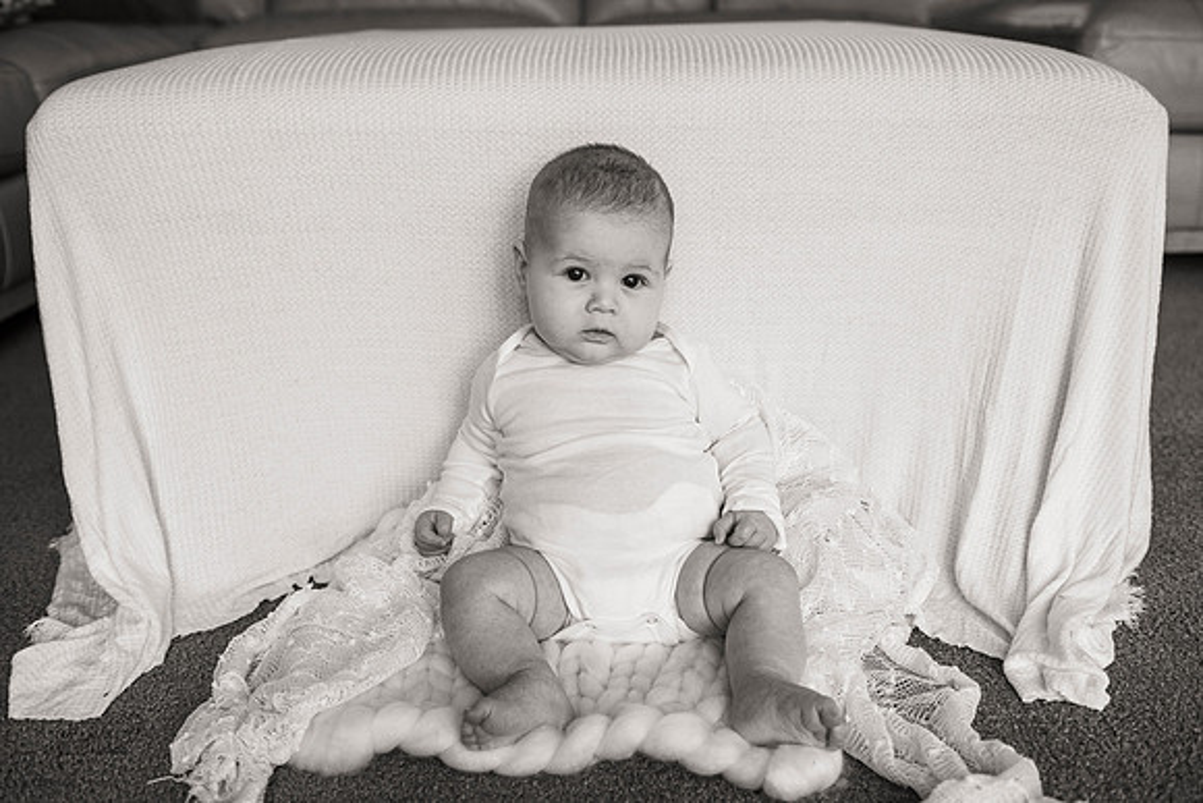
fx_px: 1228
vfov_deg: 36.2
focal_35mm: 37
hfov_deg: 52.2
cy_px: 385
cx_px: 598
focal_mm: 35
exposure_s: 1/400
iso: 800
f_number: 3.5
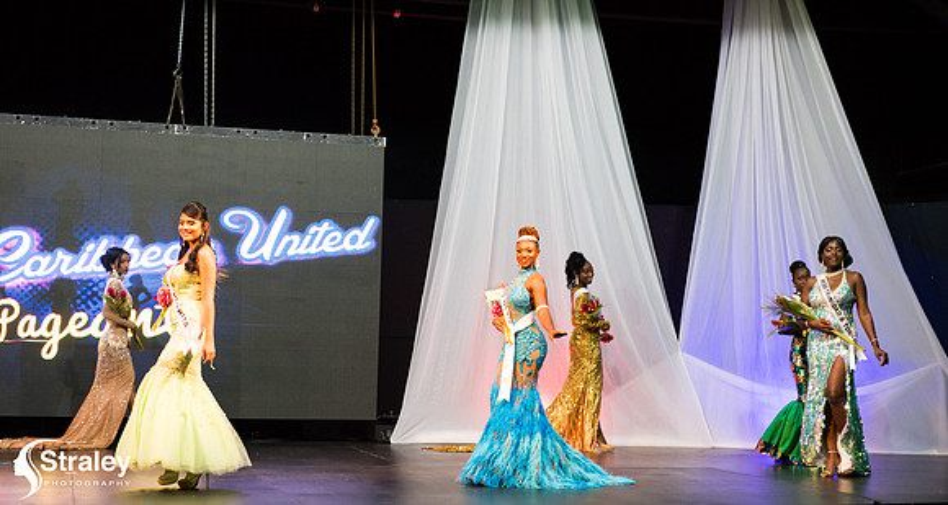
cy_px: 313
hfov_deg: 32.2
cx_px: 473
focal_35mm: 66
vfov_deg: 17.5
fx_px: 1641
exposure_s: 1/160
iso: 4000
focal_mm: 62
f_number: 5
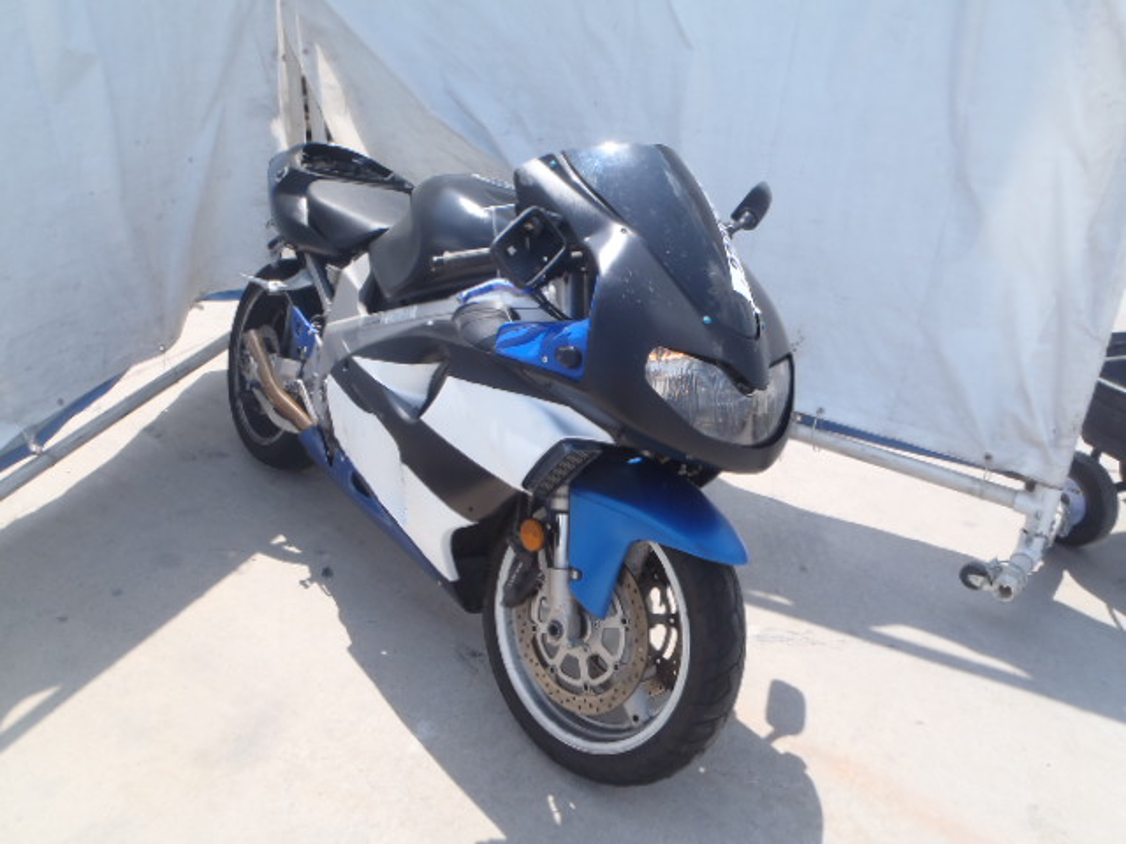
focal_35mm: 28
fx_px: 911
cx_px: 563
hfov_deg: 63.4
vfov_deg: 49.7
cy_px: 422
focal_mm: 5
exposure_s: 1/400
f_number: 4.5
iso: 80
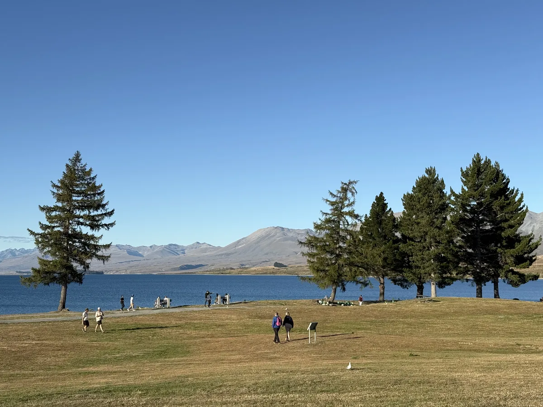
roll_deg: +0.3
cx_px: 272
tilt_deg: +5.5
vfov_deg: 30.3
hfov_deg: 39.7
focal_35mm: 48
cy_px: 204
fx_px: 753
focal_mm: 6.76
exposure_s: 1/5208
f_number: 1.78
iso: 64
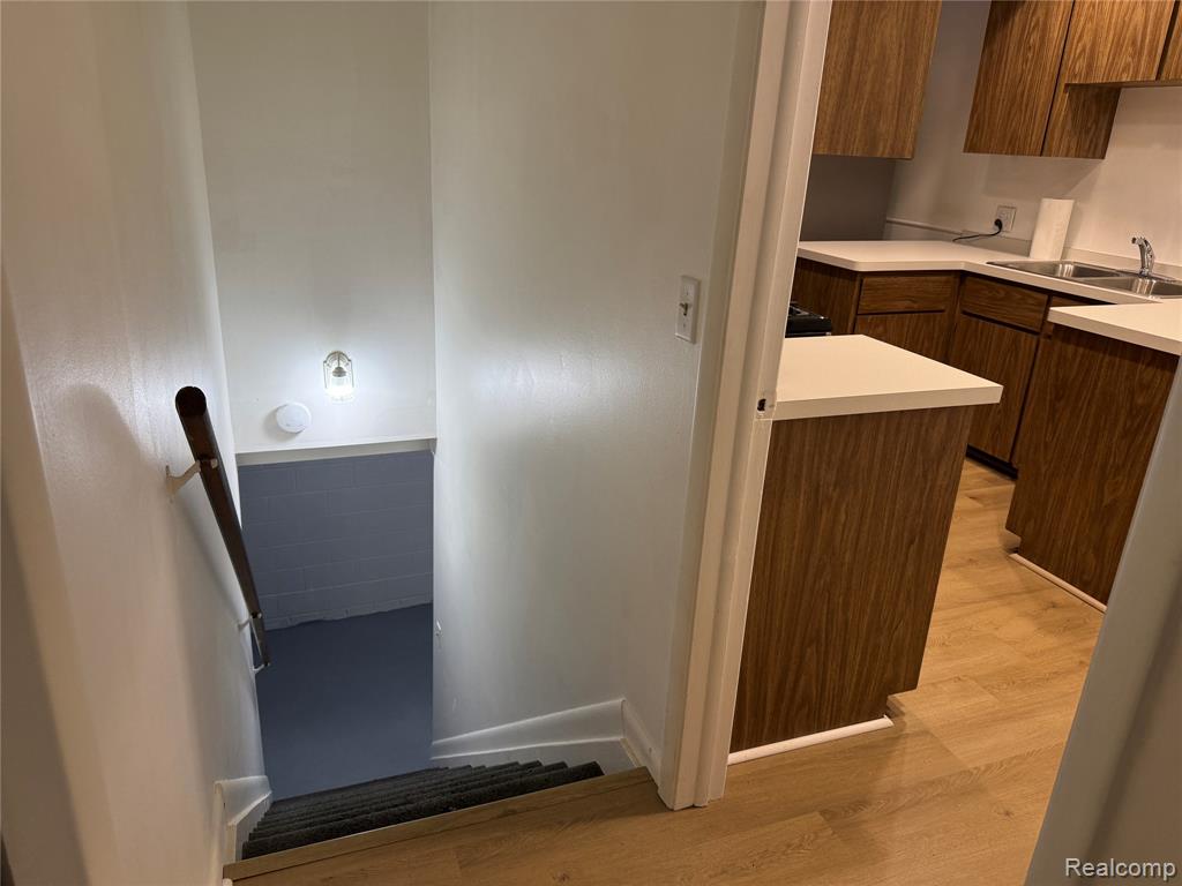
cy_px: 443
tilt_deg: -19.3
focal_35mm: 24
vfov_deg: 56.8
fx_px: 820
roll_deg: -2.7
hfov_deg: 71.6
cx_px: 591
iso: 125
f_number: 1.78
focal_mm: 6.76
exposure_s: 1/131
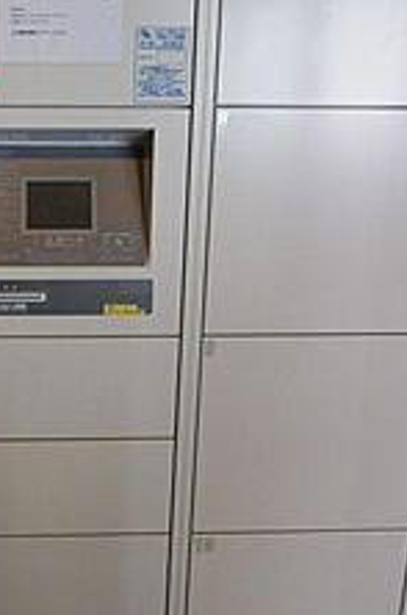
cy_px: 197
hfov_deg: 32.6
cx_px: 51
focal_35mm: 39
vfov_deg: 48.7
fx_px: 664
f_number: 4
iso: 400
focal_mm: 12
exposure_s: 1/30
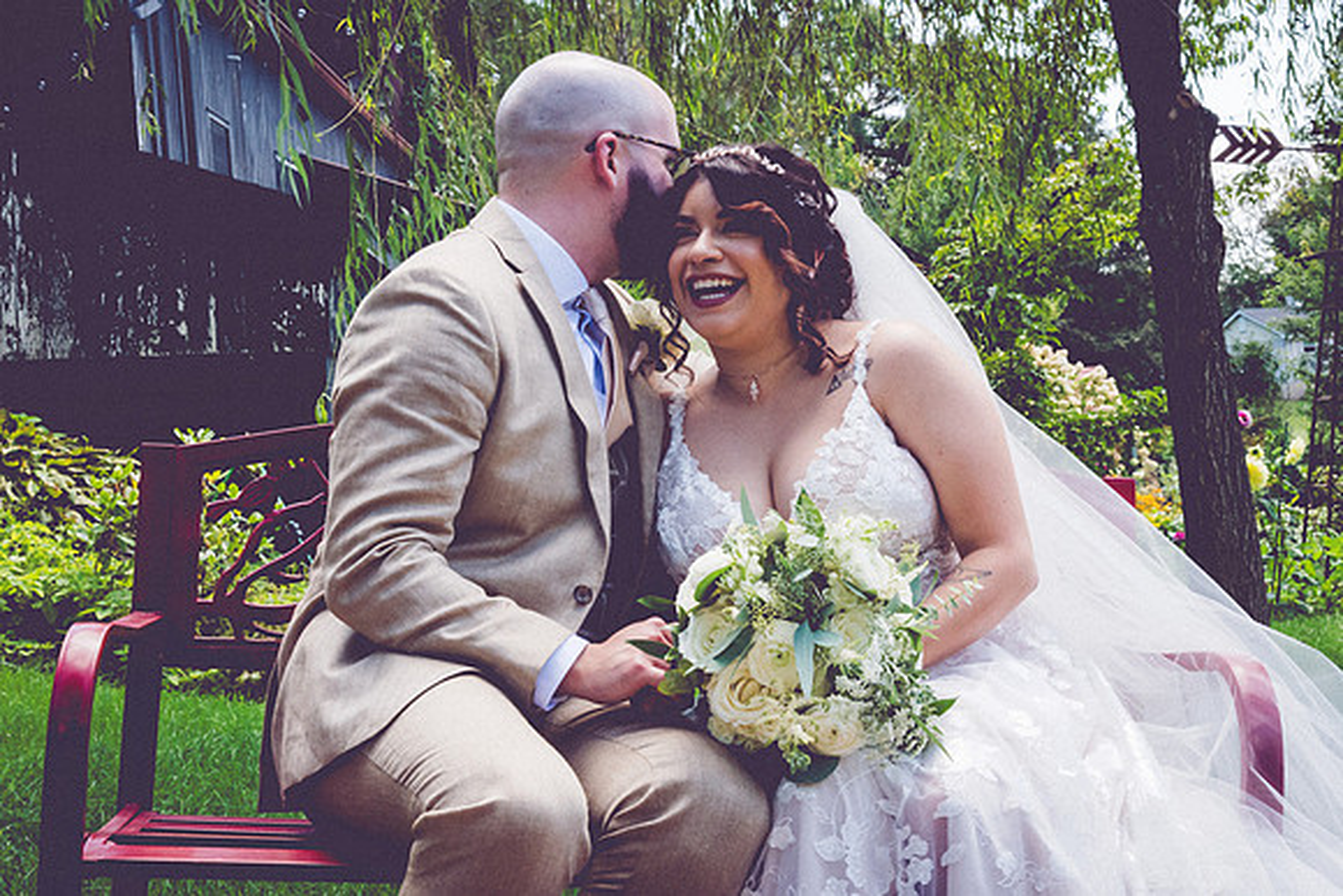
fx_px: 2066
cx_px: 637
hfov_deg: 36.0
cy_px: 426
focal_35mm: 55
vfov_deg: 24.5
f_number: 16
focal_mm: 52
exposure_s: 1/200
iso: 1250
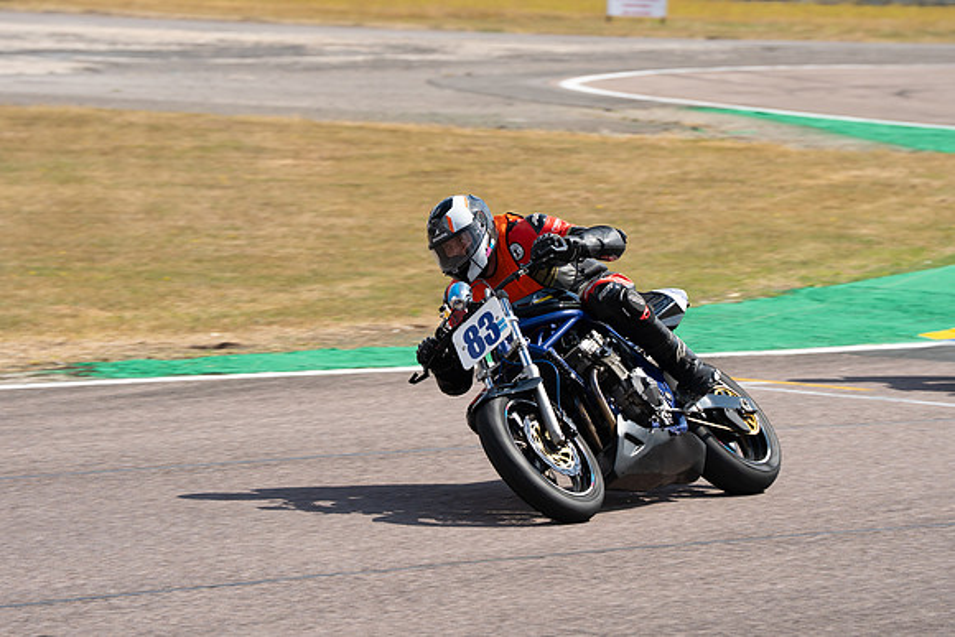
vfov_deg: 5.9
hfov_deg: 8.8
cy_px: 263
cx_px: 560
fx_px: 6223
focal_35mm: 235
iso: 125
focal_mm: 200
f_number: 7.1
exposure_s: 1/500
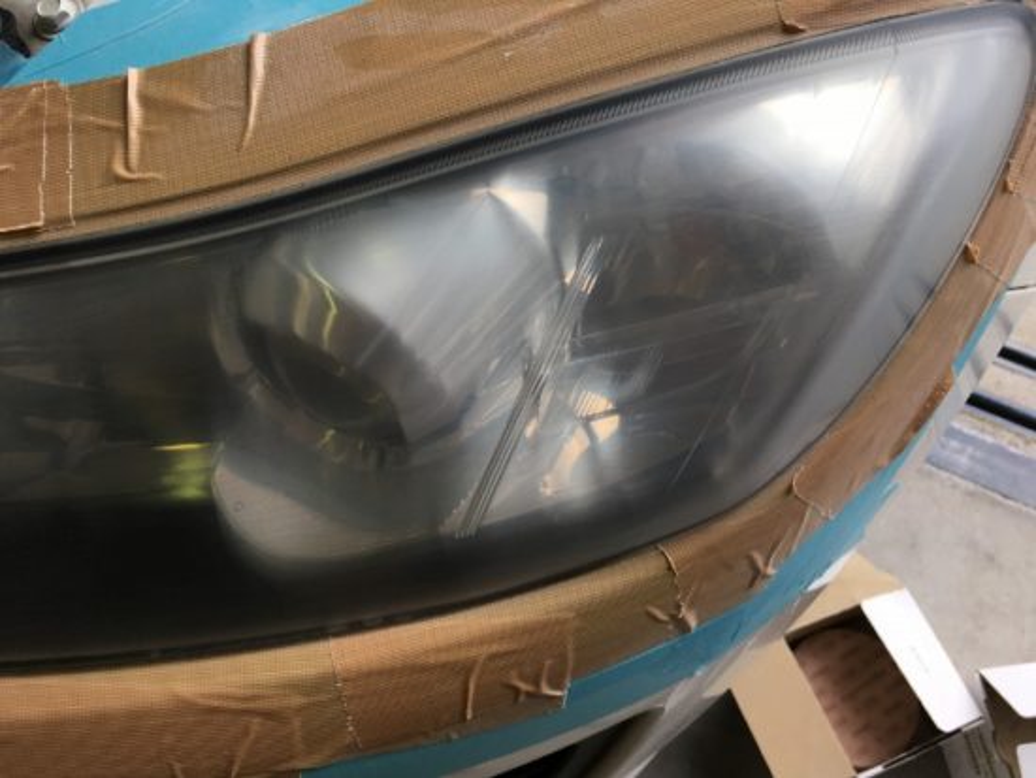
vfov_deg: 48.3
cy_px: 389
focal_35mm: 29
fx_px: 868
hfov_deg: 61.6
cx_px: 518
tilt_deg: -61.6
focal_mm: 4.15
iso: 25
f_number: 2.2
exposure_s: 1/262
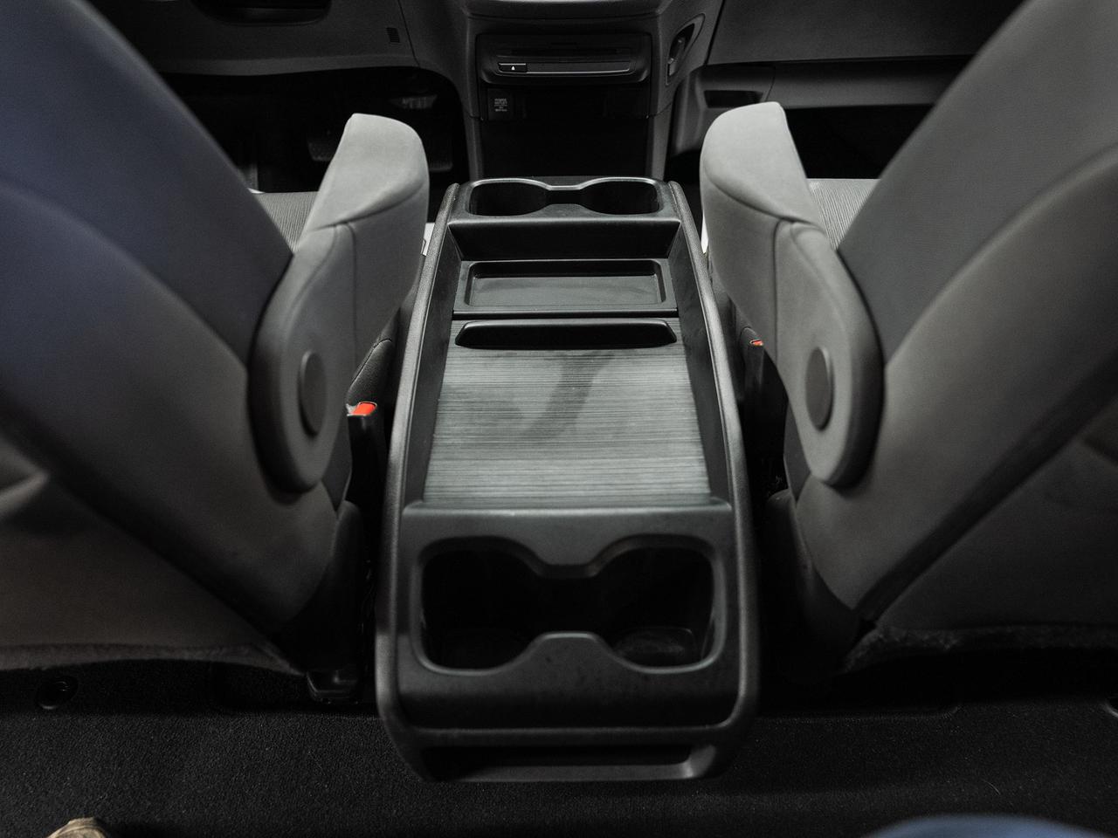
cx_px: 559
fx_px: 884
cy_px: 419
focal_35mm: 27
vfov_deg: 50.8
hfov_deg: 64.6
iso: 1250
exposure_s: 1/40
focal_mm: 25.3
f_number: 3.5
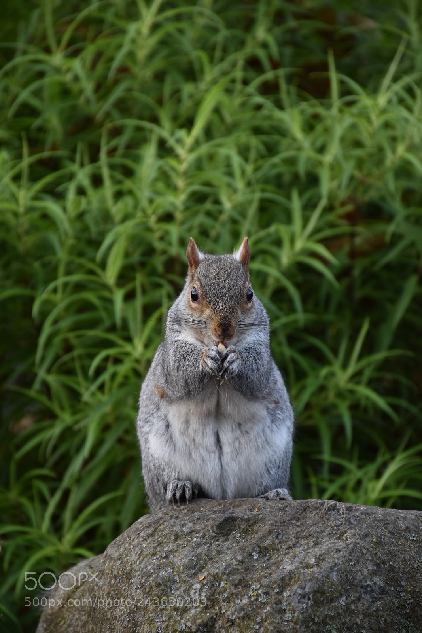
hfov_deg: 6.5
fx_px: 3691
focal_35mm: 210
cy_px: 316
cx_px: 211
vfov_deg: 9.8
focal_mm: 140
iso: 400
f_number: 5.6
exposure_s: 1/200
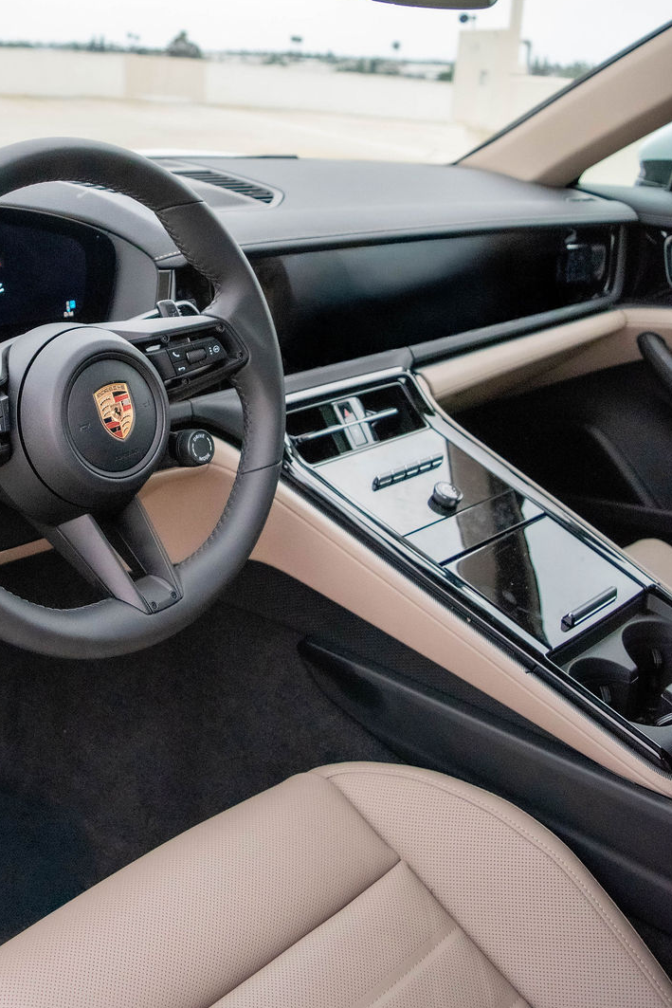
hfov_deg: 33.7
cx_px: 191
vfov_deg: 48.8
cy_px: 342
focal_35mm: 39
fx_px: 1092
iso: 2500
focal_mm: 18
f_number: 3.5
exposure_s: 1/500
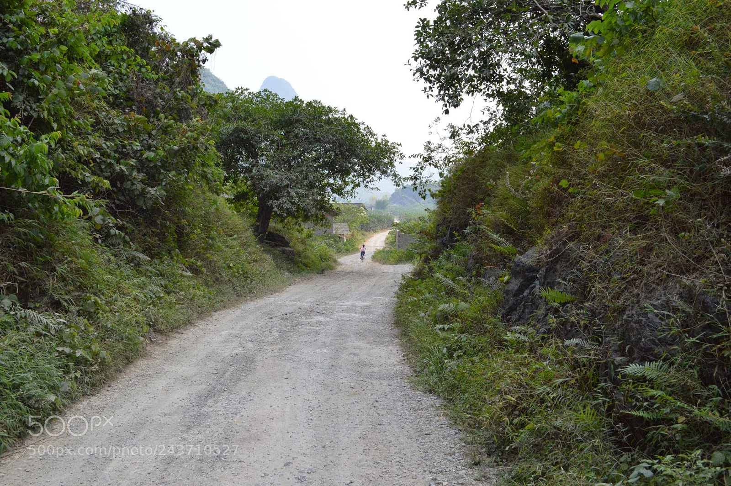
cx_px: 366
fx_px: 670
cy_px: 243
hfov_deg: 57.3
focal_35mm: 33
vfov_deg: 39.9
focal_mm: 22
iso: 1600
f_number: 6.3
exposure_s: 1/1250
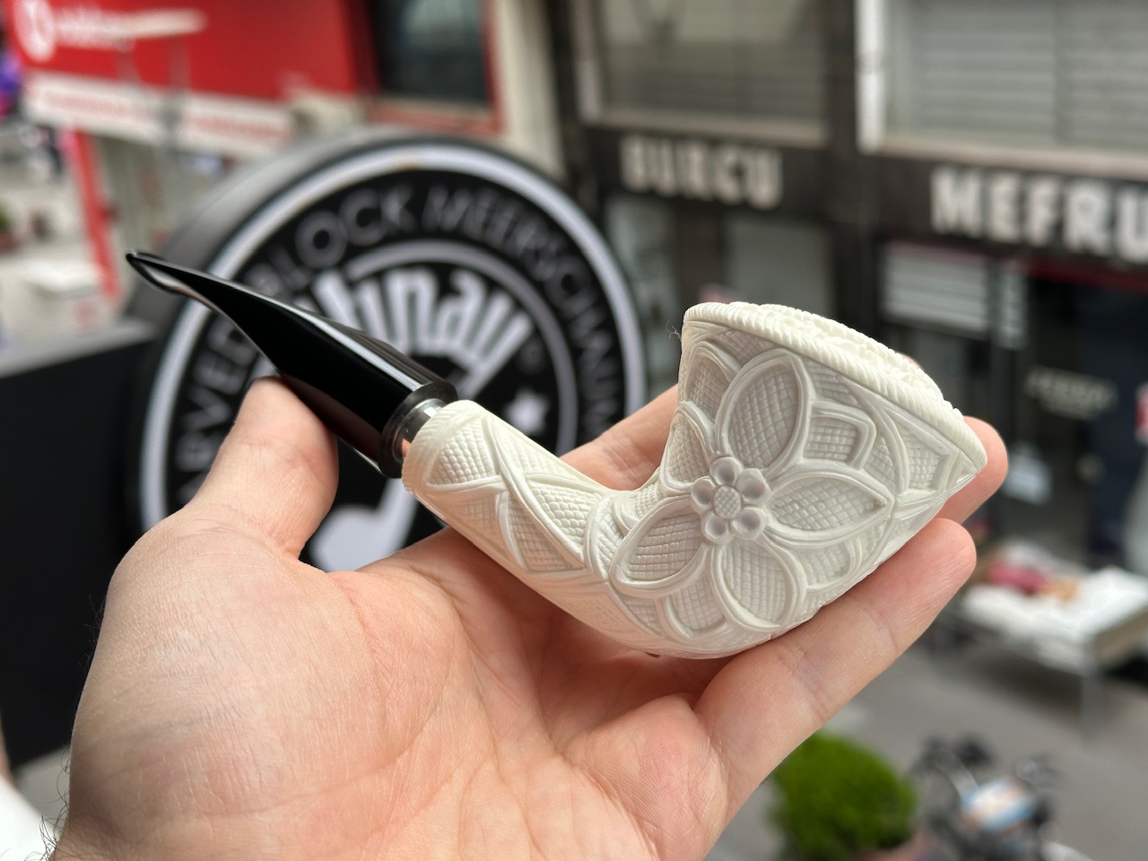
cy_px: 430
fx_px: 1592
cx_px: 574
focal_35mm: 48
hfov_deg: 39.7
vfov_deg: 30.3
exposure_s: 1/1009
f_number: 1.78
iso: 64
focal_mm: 6.86
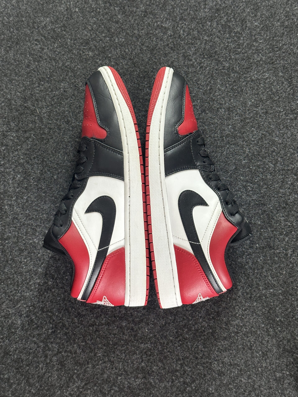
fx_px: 551
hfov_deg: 30.3
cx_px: 149
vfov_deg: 39.7
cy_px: 198
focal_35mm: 48
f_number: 1.78
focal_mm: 6.86
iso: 250
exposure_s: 1/50
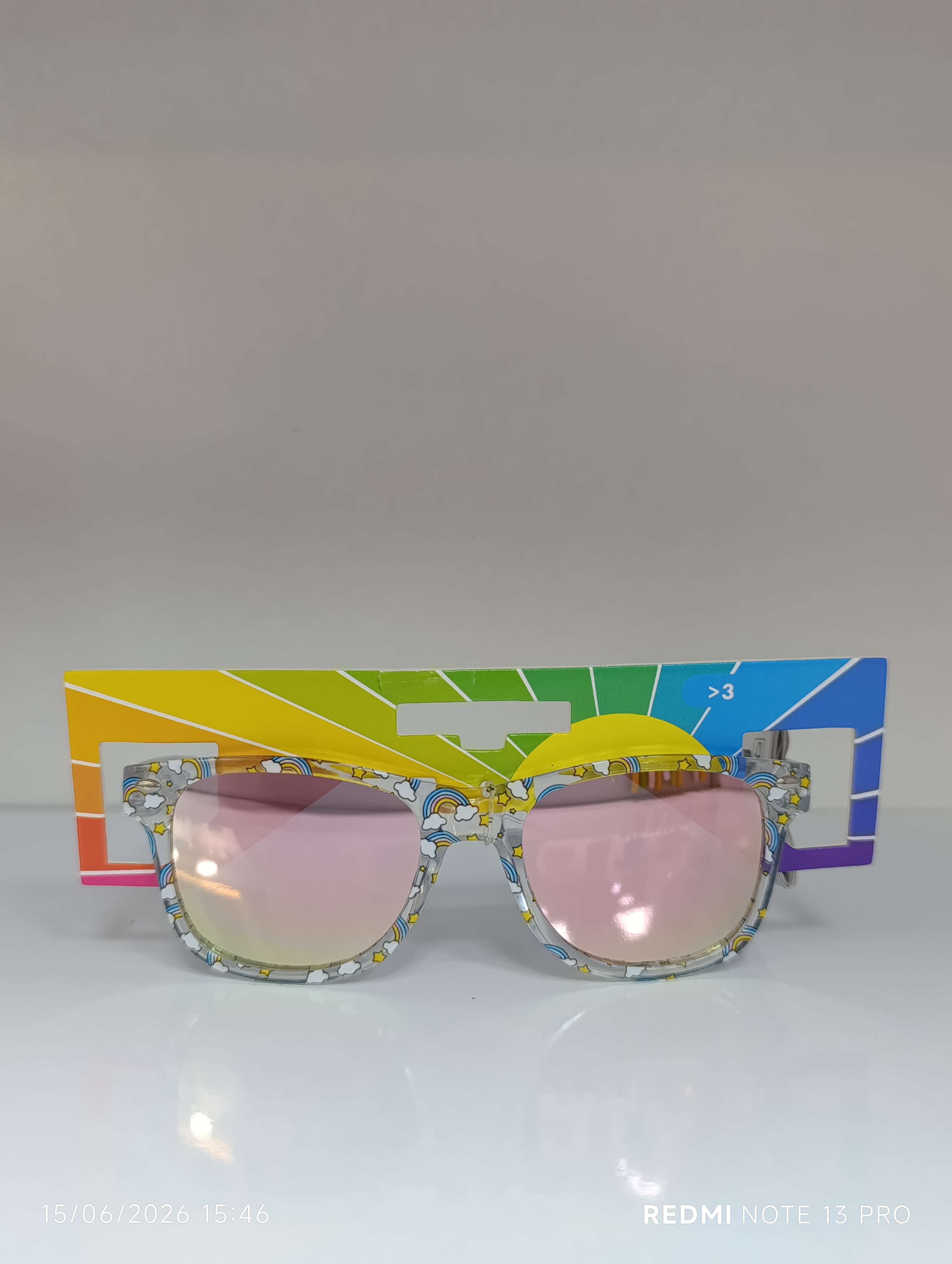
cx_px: 476
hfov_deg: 59.0
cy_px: 632
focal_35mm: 23
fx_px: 841
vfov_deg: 73.8
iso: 250
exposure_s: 1/100
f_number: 1.6
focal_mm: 6.14
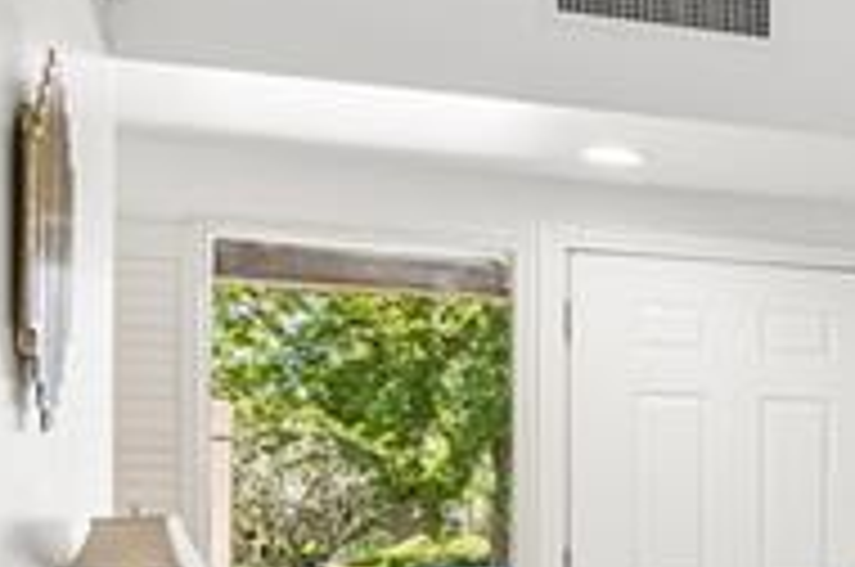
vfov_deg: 16.0
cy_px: 711
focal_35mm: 81
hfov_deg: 15.7
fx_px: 1920
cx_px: 1958
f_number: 7.1
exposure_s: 1/6
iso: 100
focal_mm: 10
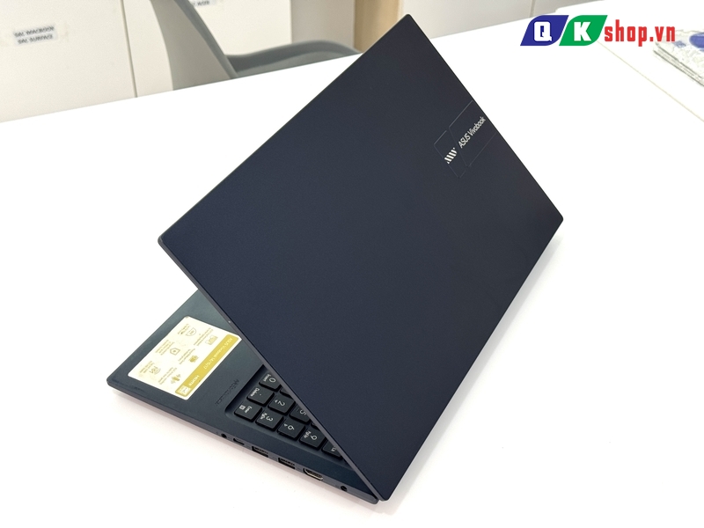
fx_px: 976
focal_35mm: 48
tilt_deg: -41.3
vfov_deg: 30.3
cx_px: 352
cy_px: 264
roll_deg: -0.1
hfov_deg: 39.7
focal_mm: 6.76
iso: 50
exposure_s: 1/121
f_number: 1.78
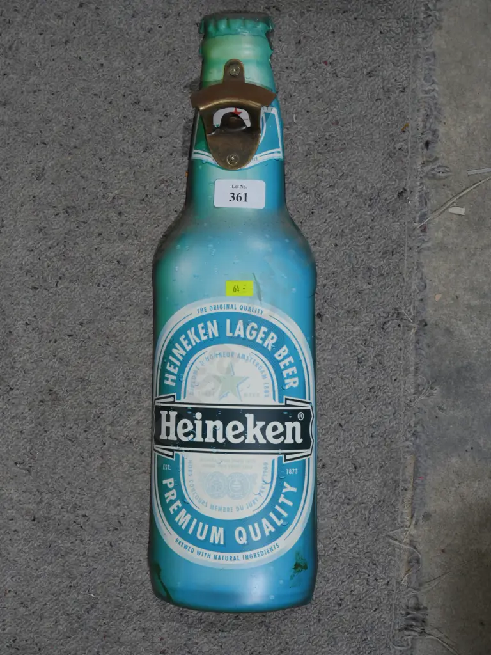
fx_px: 1248
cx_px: 246
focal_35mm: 66
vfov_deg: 29.4
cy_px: 328
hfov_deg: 22.3
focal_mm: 33
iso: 500
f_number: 5.4
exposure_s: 1/80
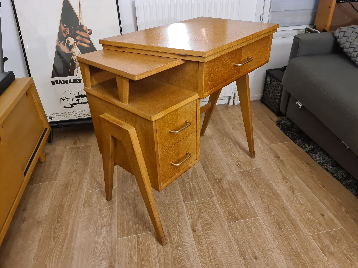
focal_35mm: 25
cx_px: 179
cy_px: 134
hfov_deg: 69.4
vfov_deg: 54.9
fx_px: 259
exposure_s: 1/50
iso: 640
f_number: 1.8
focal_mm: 7
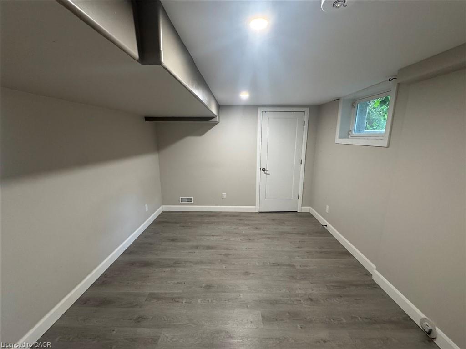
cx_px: 233
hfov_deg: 102.1
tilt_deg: -12.3
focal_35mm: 14
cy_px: 174
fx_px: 188
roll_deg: +0.5
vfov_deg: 85.7
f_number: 2.2
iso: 250
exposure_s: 1/60
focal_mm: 2.22
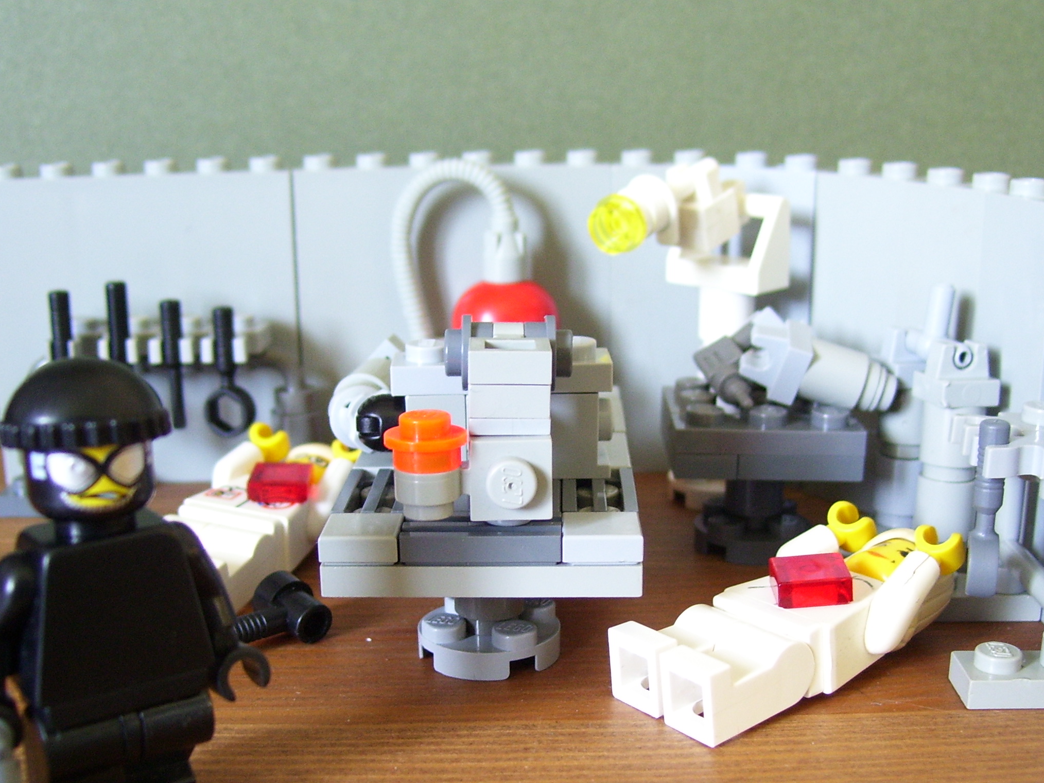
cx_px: 506
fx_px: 1417
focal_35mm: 47
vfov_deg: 30.7
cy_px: 497
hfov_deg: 40.4
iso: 160
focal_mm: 6
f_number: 2.7
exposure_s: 1/10
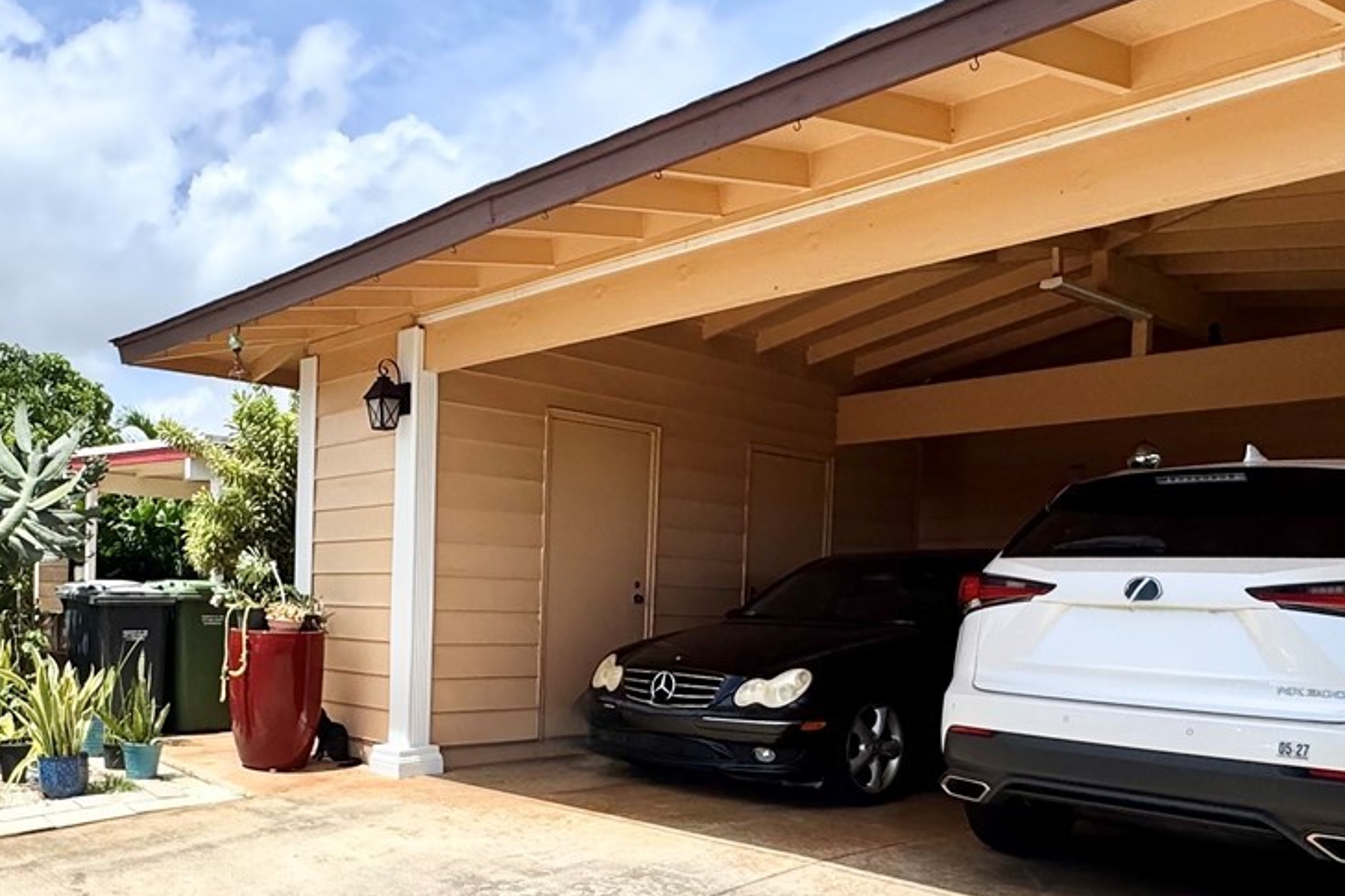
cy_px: 660
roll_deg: -2.2
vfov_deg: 40.1
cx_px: 499
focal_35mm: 32
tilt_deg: -3.2
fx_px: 1195
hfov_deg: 58.0
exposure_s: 1/2584
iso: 50
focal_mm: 2.22
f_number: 2.2
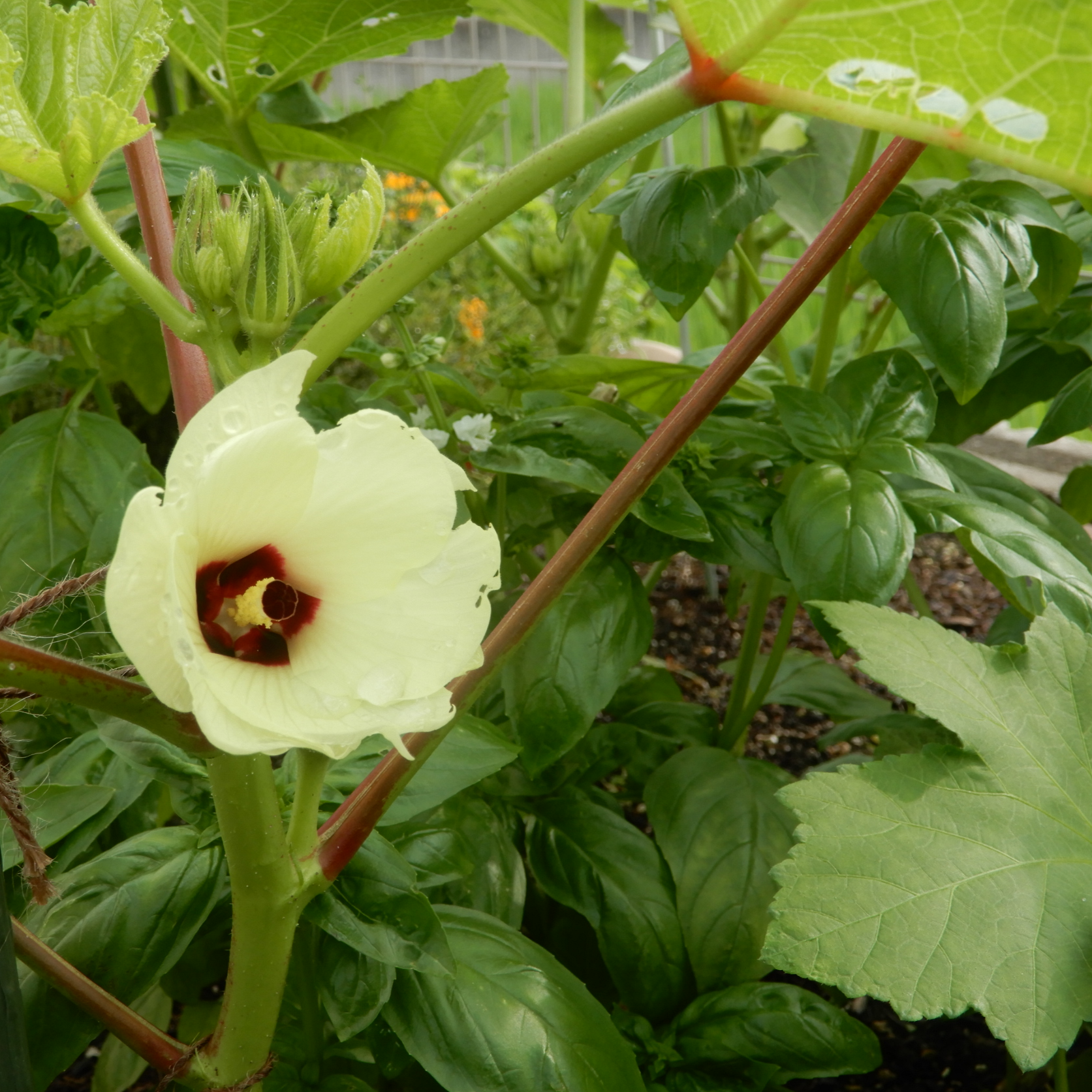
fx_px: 1927
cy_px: 550
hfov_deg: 31.6
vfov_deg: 31.6
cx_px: 510
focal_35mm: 54
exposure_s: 1/160
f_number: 4
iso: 80
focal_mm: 8
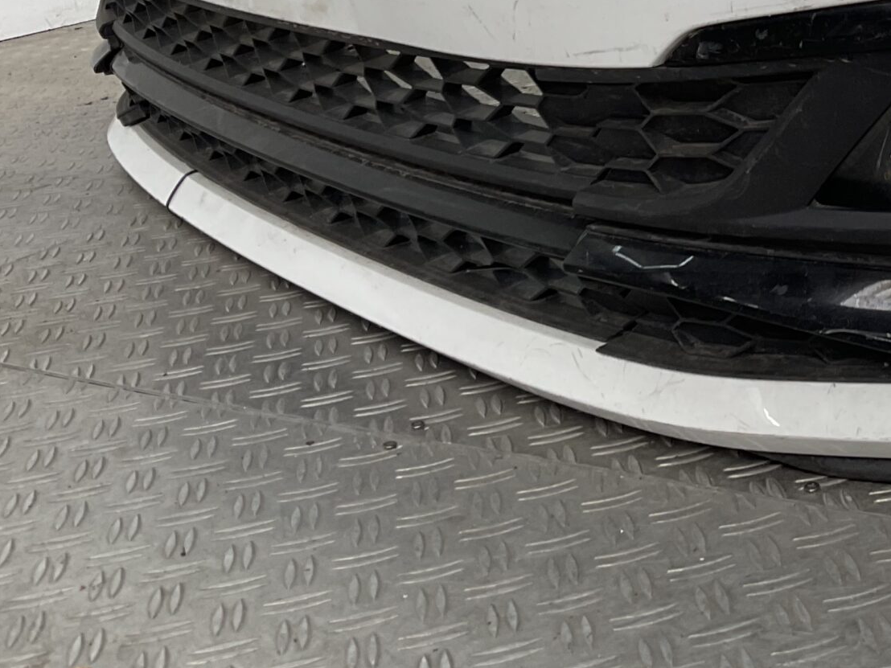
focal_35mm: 67
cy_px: -57
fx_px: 1725
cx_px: 911
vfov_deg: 20.9
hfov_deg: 27.2
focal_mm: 3
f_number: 1.8
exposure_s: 1/173
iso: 16
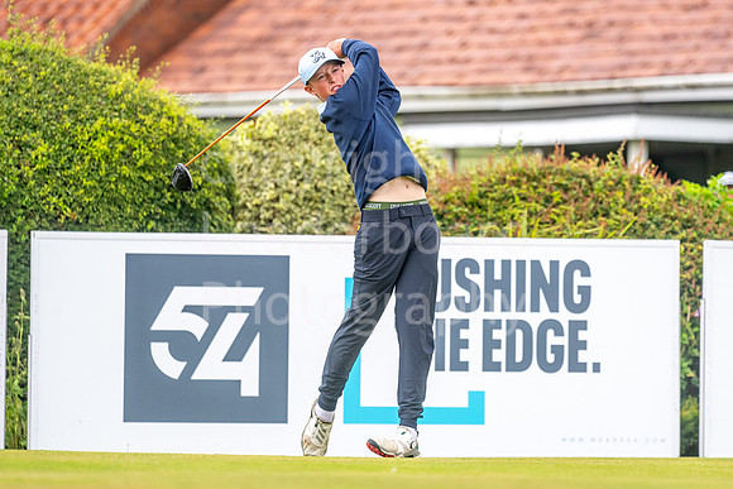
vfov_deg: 3.7
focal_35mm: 367
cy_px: 198
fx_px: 7475
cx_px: 385
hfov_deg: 5.6
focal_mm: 300
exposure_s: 1/1600
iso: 500
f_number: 4
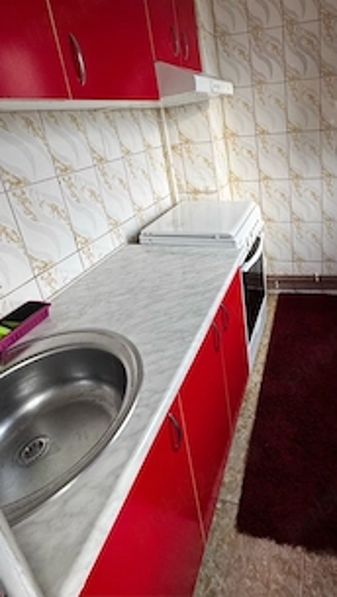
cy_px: 209
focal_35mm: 20
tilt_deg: -16.8
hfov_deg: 54.5
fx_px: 317
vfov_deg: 84.2
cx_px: 233
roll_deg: +5.1
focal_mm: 2.22
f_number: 2.2
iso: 80
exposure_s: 1/99
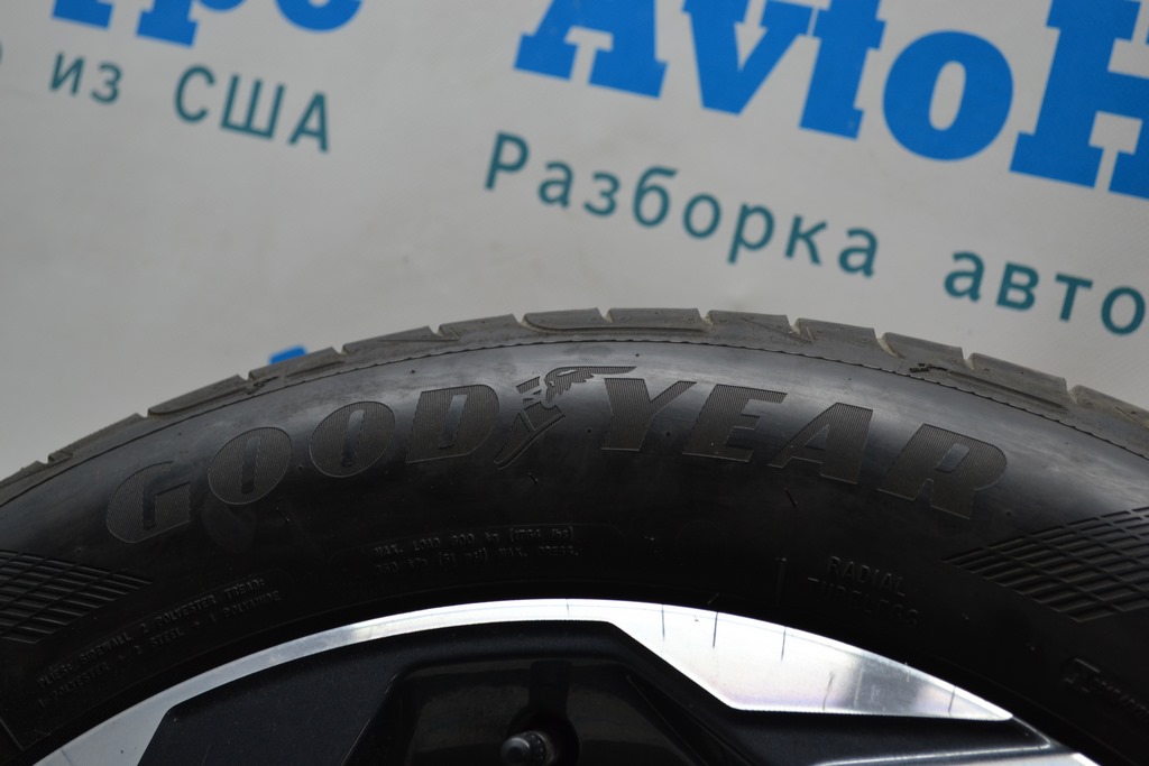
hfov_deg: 31.9
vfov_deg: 21.6
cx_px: 574
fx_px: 2011
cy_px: 383
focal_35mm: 63
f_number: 5.3
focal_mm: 42
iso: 400
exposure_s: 1/80
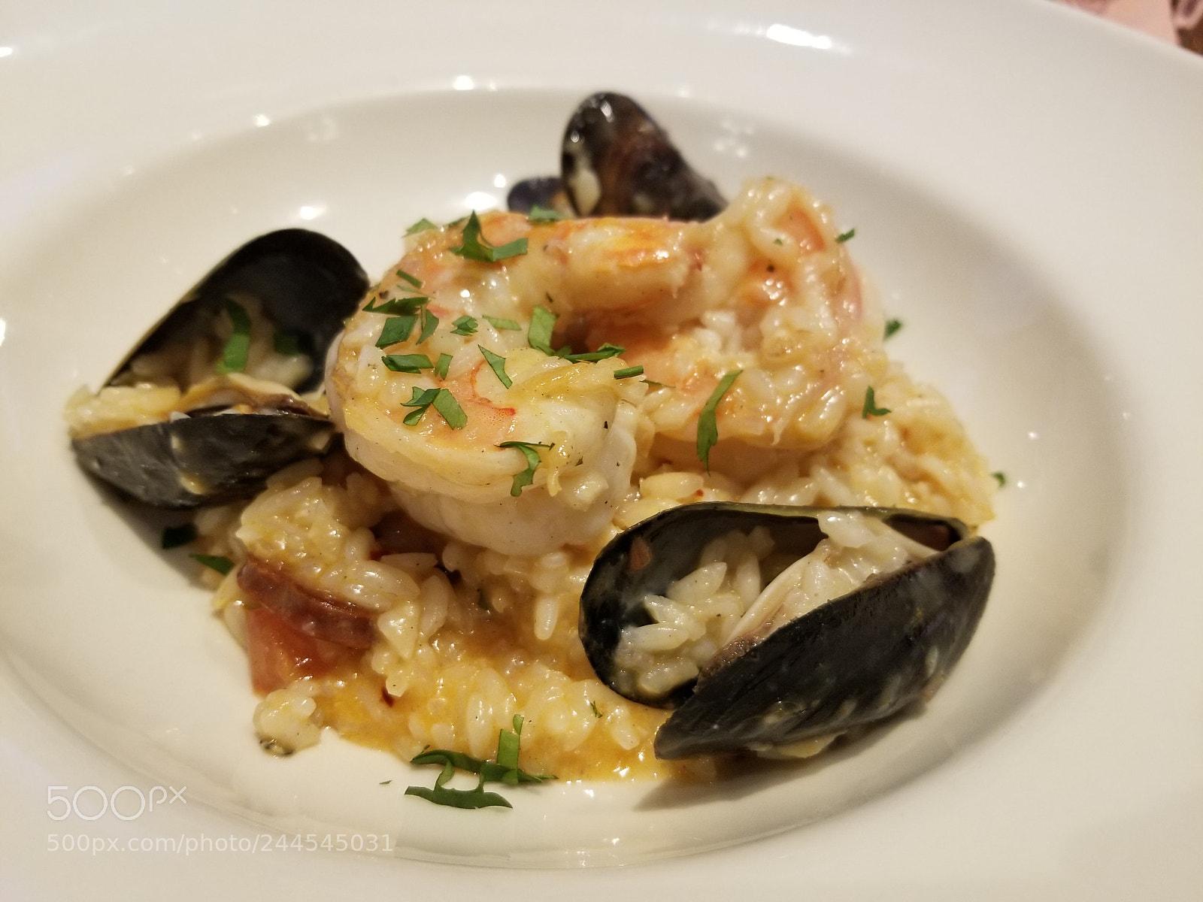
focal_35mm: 26
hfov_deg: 67.3
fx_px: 904
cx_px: 602
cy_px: 451
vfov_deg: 53.1
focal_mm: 4.25
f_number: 1.7
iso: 200
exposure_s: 1/30
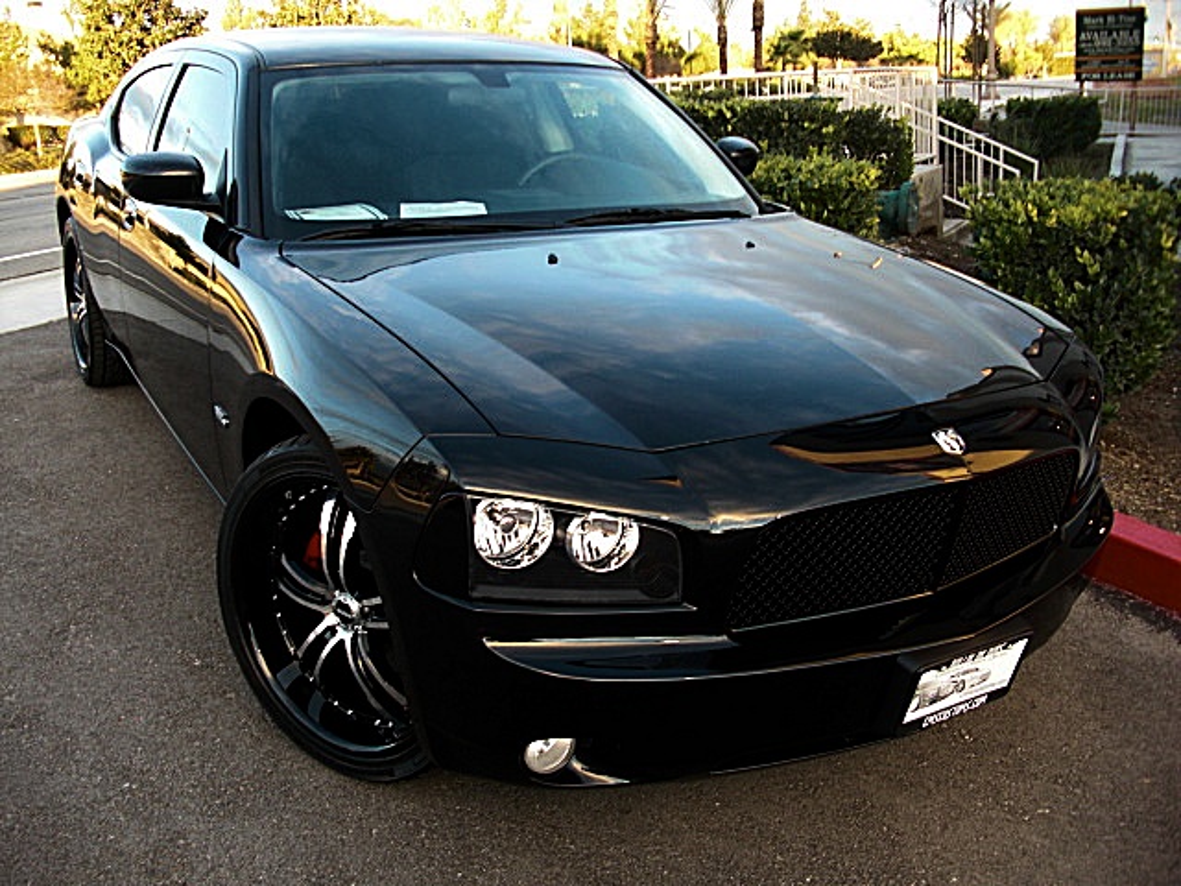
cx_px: 590
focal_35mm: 36
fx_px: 1228
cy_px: 443
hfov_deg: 51.4
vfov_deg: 39.7
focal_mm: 6.3
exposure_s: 1/80
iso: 100
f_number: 2.8
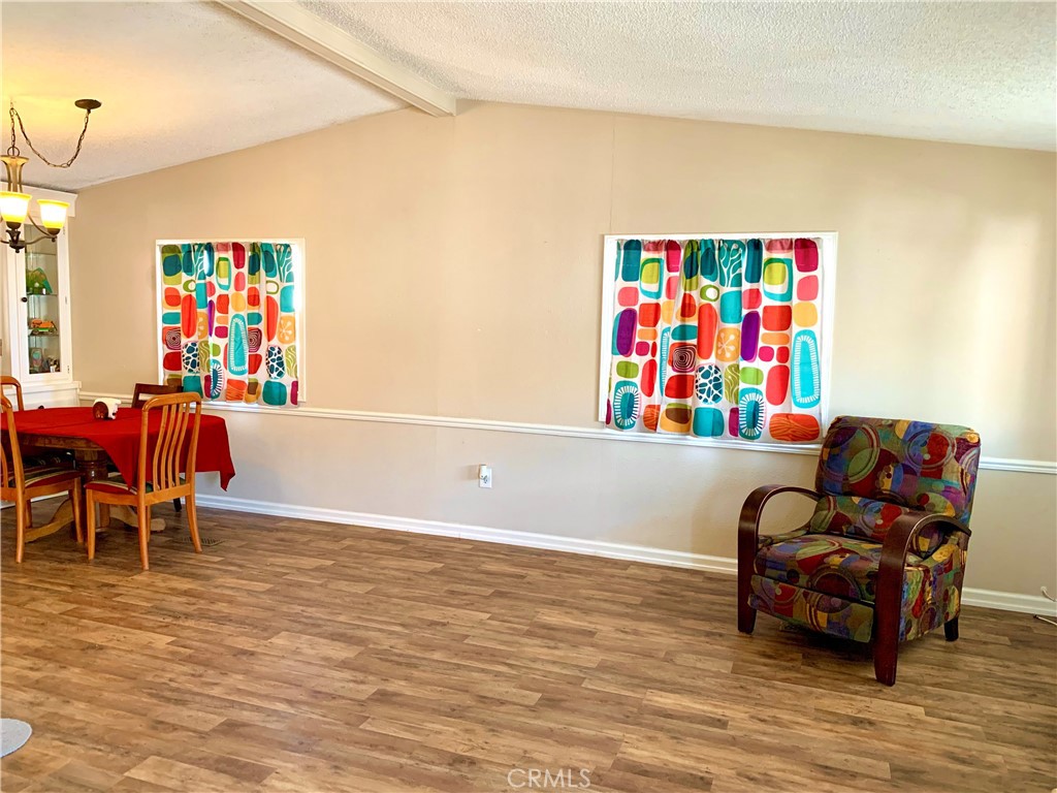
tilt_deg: -6.0
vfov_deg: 53.1
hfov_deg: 67.3
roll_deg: -1.3
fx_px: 794
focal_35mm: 26
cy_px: 396
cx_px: 528
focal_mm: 4.25
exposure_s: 1/60
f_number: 1.8
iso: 160
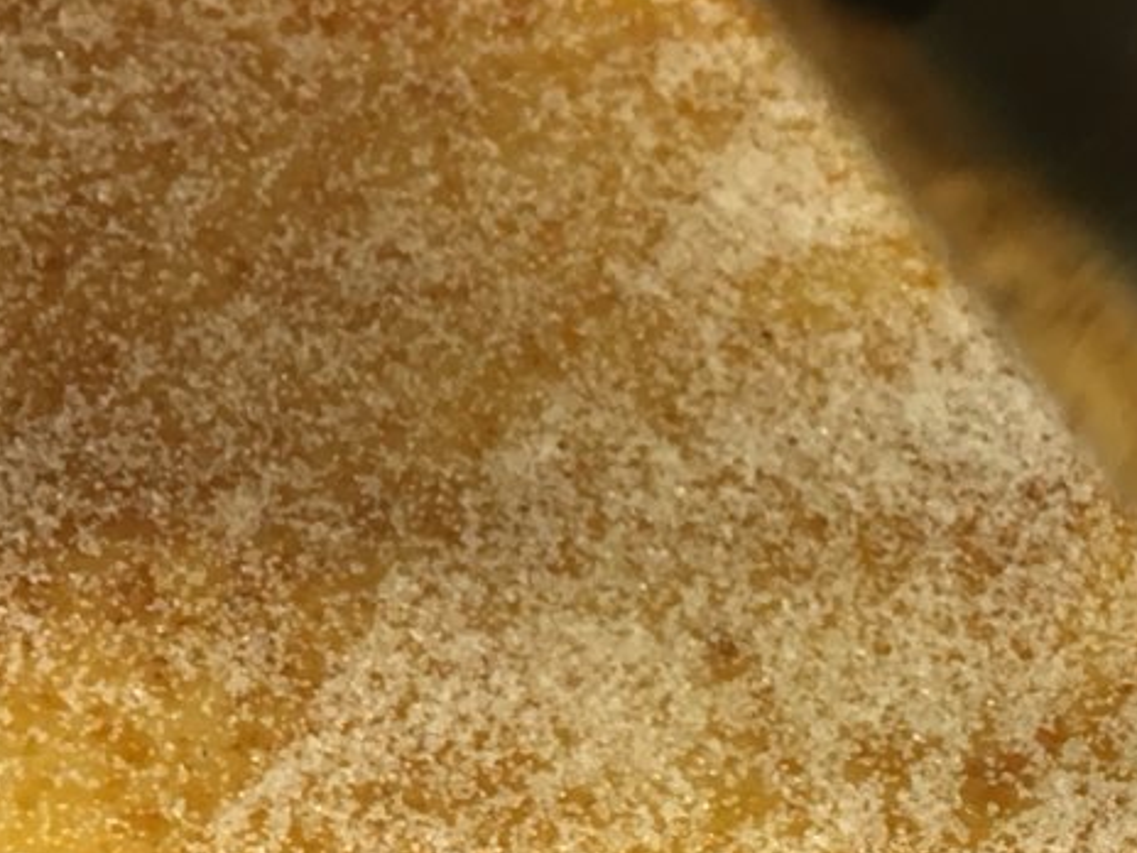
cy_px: 936
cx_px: 1360
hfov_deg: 18.6
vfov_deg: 14.5
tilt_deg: -59.8
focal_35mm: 100
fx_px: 3285
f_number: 2.2
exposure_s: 1/33
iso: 80
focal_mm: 4.15
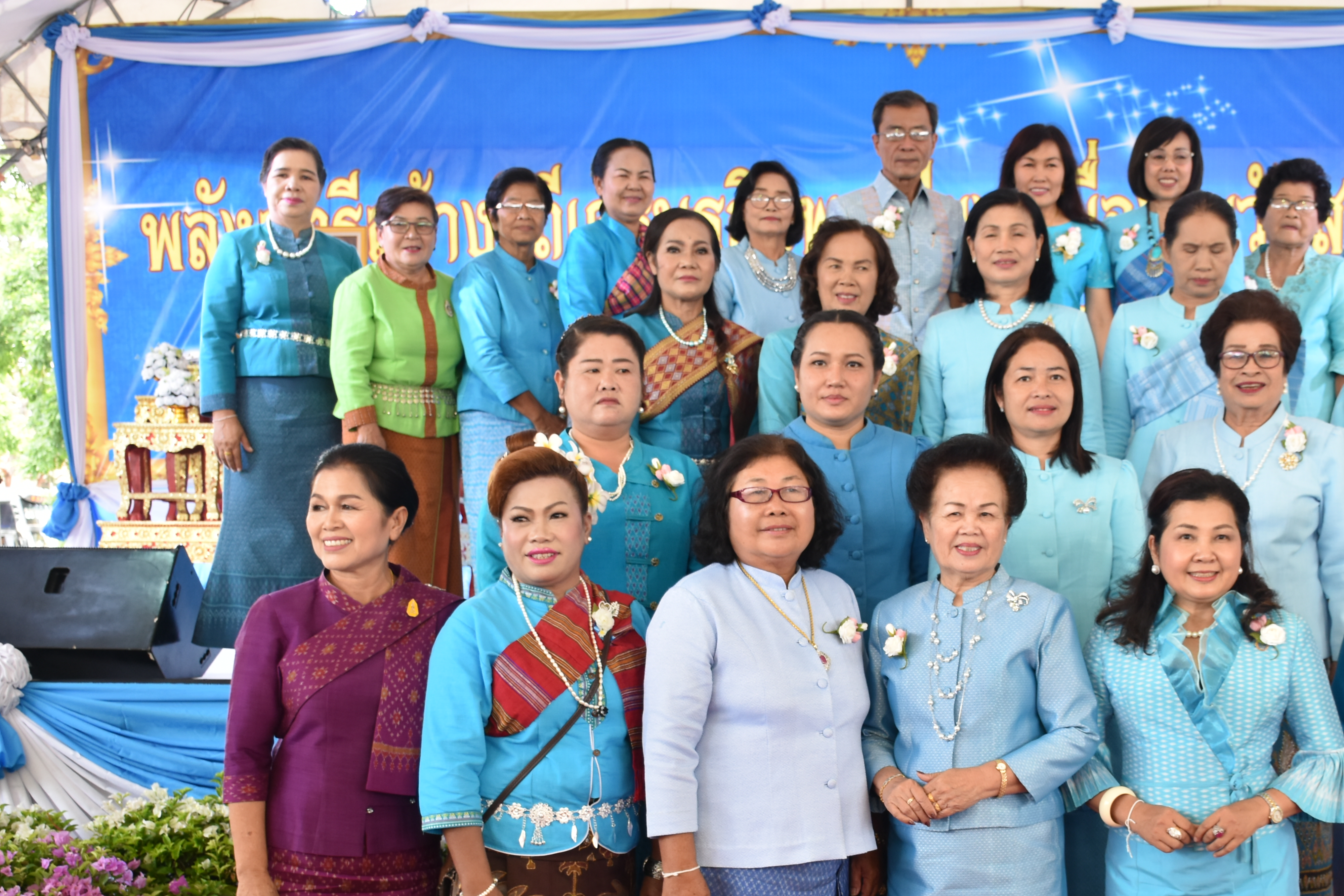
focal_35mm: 52
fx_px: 1932
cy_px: 652
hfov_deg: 37.9
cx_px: 894
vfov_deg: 25.9
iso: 400
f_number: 4.5
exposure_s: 1/80
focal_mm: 23
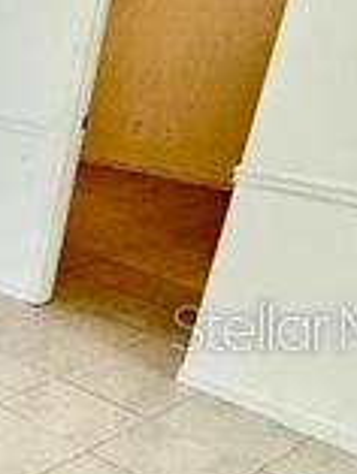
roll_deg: -1.5
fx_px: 783
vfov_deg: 33.4
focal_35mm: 57
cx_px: -269
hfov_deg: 19.7
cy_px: 326
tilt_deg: -23.1
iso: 160
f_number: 2.2
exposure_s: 1/120
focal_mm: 2.22
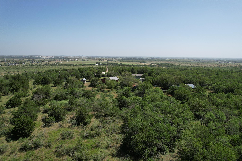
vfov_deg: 57.2
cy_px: 80
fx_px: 148
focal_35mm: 22
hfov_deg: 78.6
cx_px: 121
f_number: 2.8
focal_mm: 8.38
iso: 110
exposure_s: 1/2000
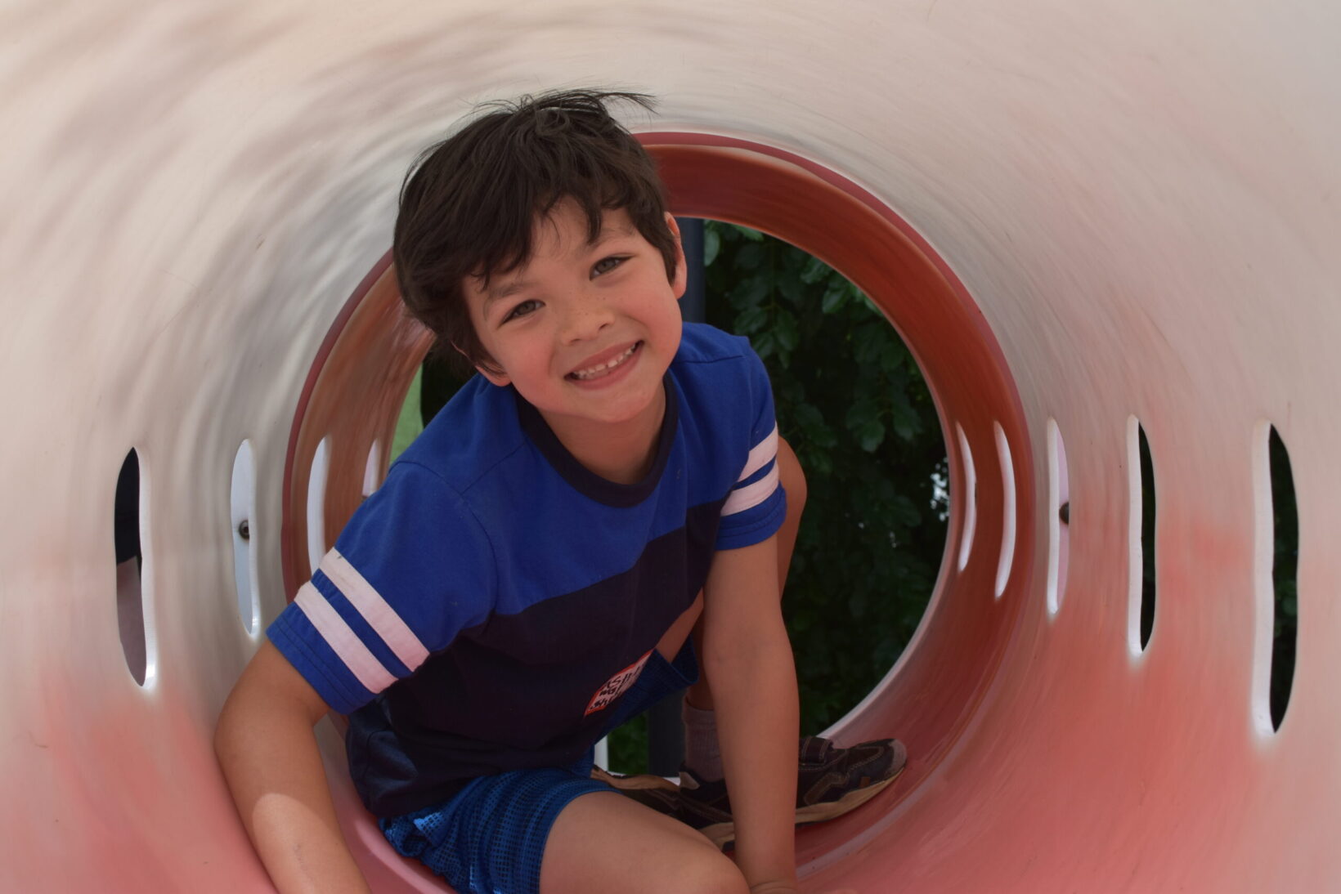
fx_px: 1956
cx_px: 670
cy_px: 447
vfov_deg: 25.8
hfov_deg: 37.8
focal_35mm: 52
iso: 200
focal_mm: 35
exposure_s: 1/250
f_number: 8
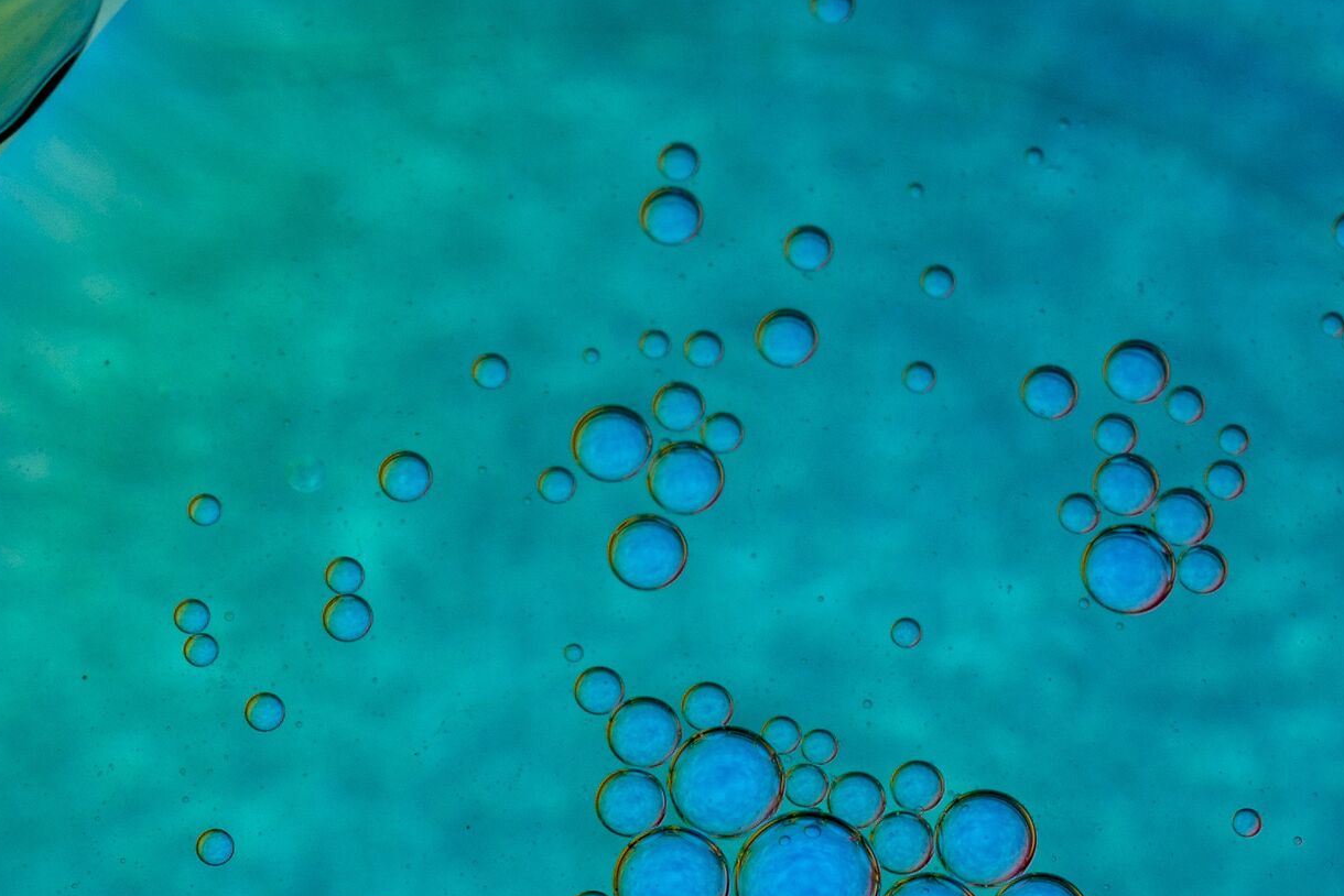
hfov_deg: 11.6
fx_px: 6609
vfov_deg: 7.7
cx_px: 672
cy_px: 783
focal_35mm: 177
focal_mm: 60
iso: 100
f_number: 13
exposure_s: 1/1.25
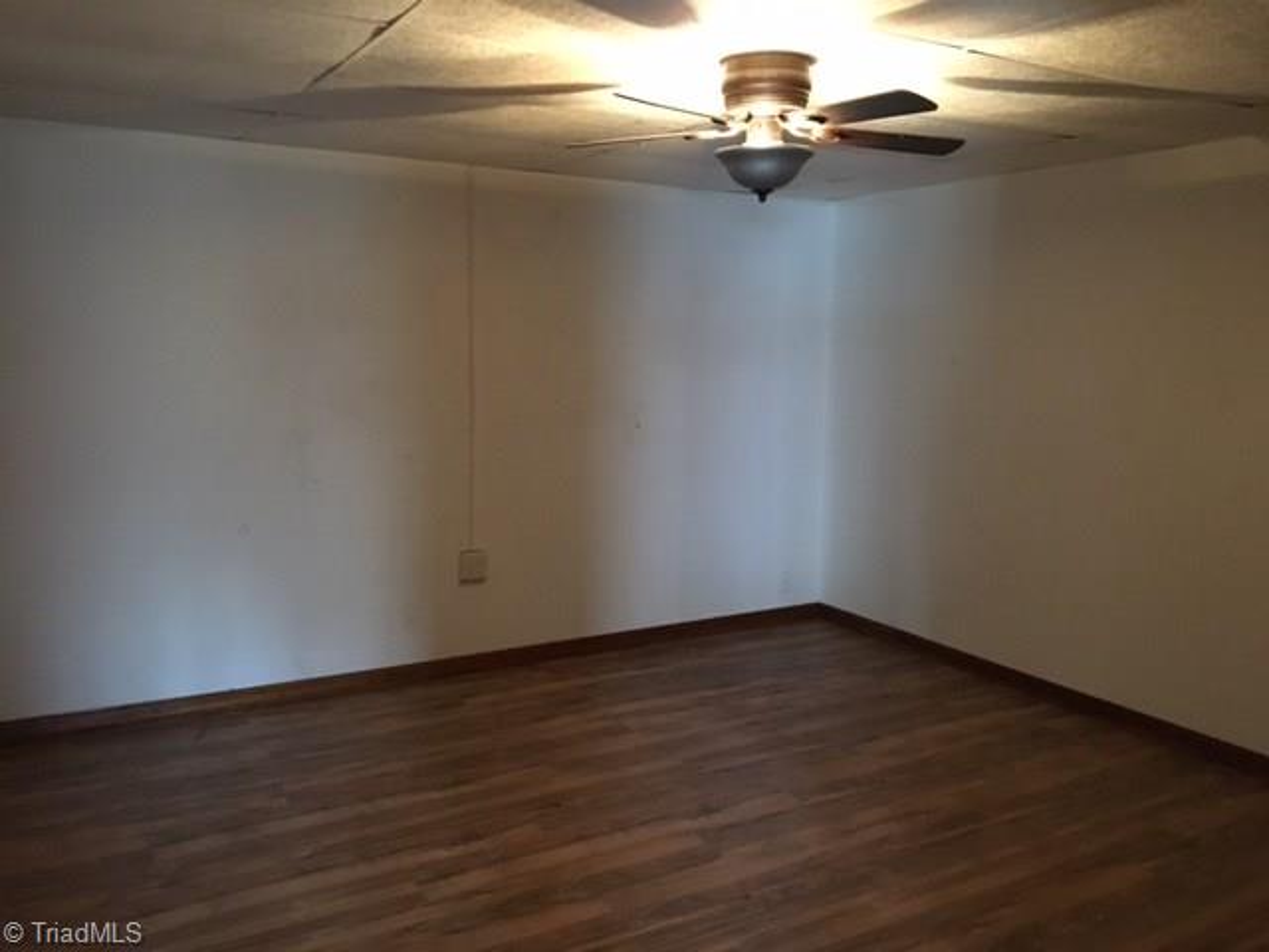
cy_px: 476
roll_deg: -0.6
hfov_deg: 61.7
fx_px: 1063
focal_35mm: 29
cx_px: 634
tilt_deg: -7.3
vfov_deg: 48.2
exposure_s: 1/15
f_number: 2.2
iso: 320
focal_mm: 4.15
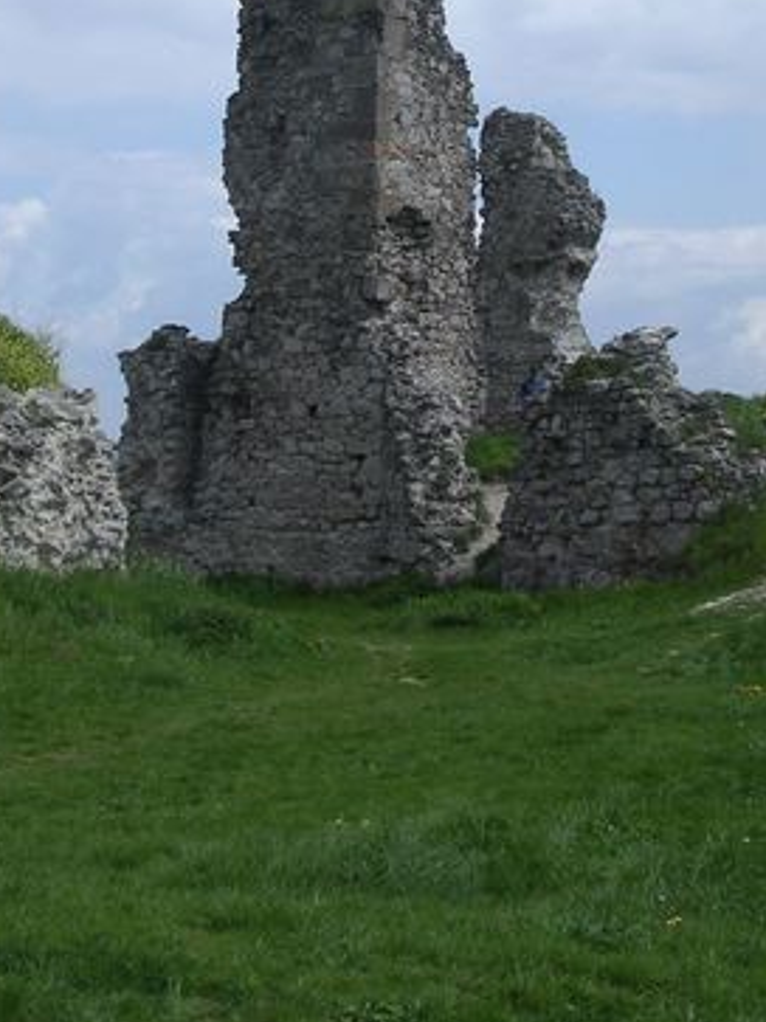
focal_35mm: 67
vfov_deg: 28.2
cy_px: 166
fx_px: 1978
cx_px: 321
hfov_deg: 21.9
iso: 100
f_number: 5.6
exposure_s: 1/407
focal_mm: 5.8
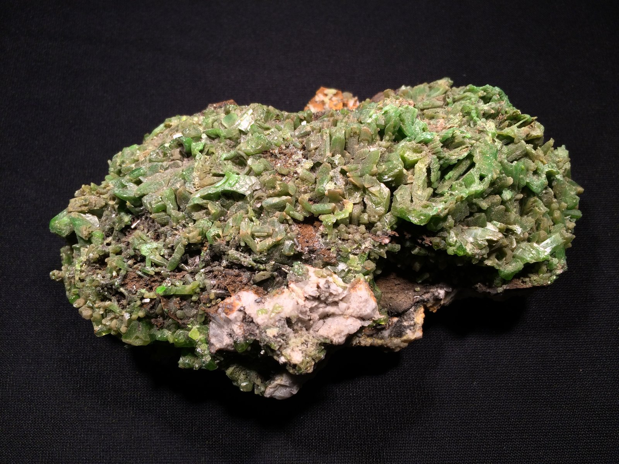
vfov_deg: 48.2
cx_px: 310
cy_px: 232
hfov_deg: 61.7
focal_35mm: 29
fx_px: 519
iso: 32
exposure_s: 1/131
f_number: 2.2
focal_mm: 4.15
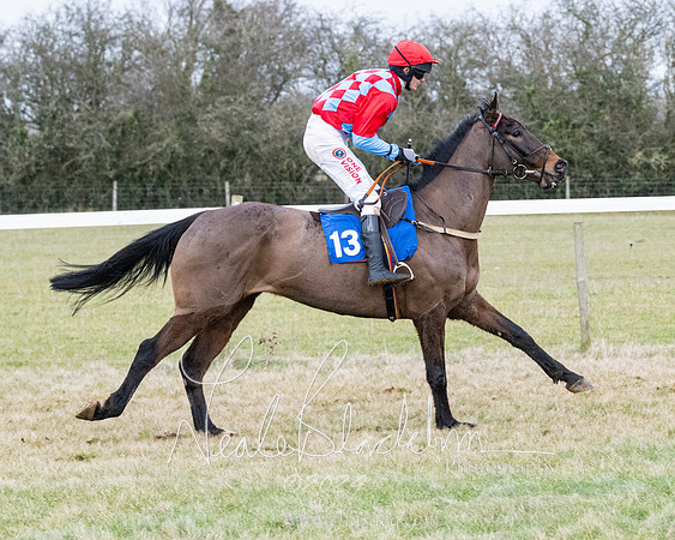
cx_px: 532
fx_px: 3423
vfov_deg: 9.0
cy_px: 330
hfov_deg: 11.2
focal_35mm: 171
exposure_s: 1/1000
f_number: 4
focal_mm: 70
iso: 1600
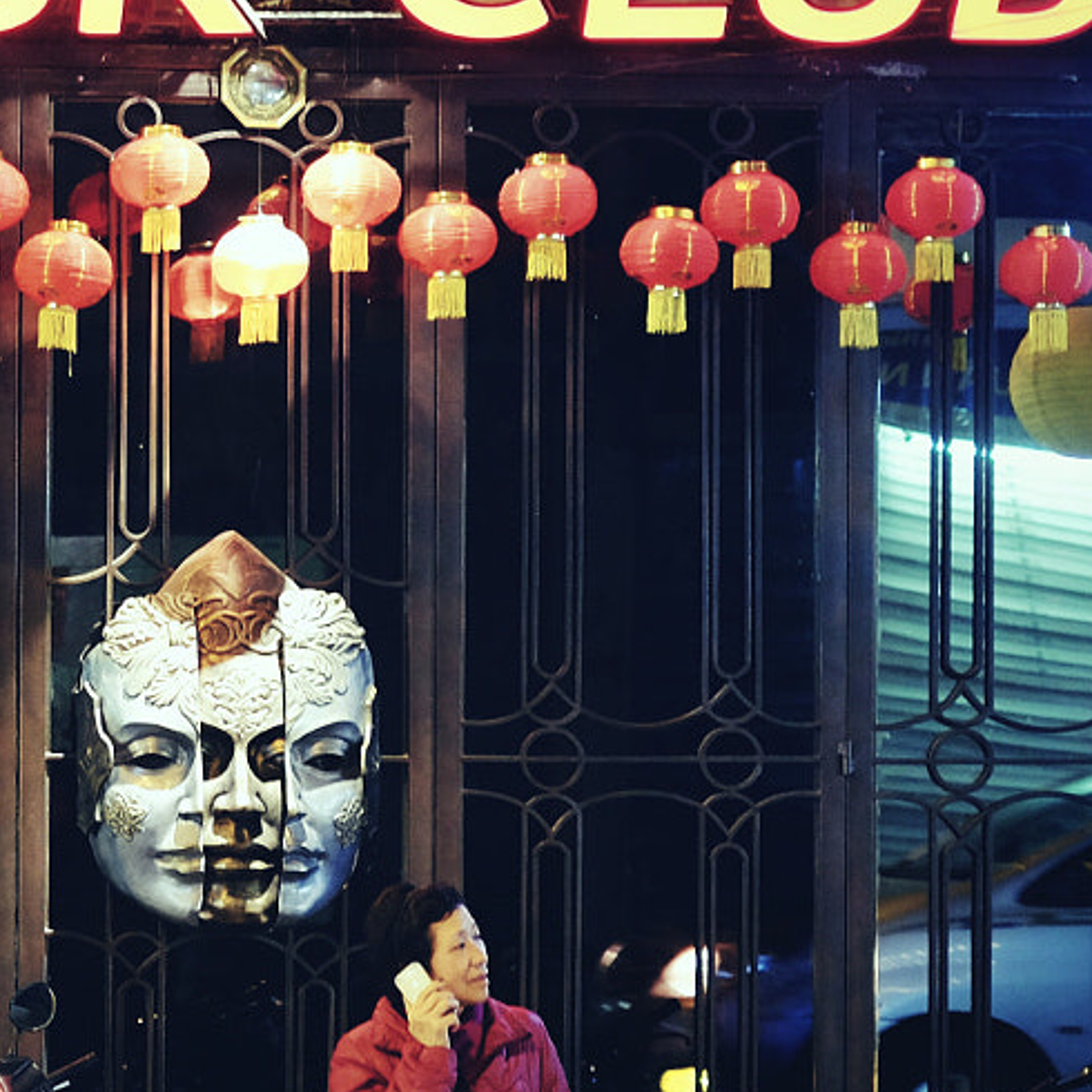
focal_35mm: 147
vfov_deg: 11.9
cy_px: 618
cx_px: -381
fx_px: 5246
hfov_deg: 11.5
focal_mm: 35
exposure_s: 1/60
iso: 1250
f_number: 1.8
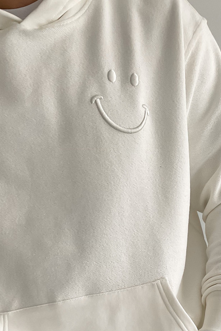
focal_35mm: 66
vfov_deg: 28.7
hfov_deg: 20.6
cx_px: 113
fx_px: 608
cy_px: 326
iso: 50
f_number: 1.8
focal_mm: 3
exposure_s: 1/120
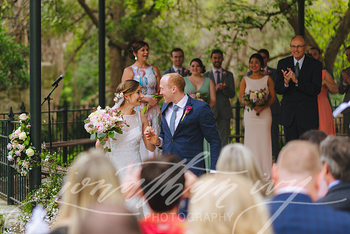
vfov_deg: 13.0
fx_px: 1027
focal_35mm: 106
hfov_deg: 19.3
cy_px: 92
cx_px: 137
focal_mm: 85
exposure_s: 1/500
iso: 80
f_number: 2
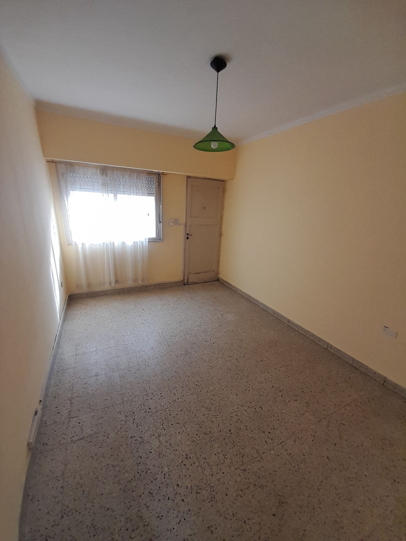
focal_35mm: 13
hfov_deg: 89.9
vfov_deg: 106.2
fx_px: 203
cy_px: 270
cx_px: 203
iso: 64
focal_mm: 1.13
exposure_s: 1/100
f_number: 2.2
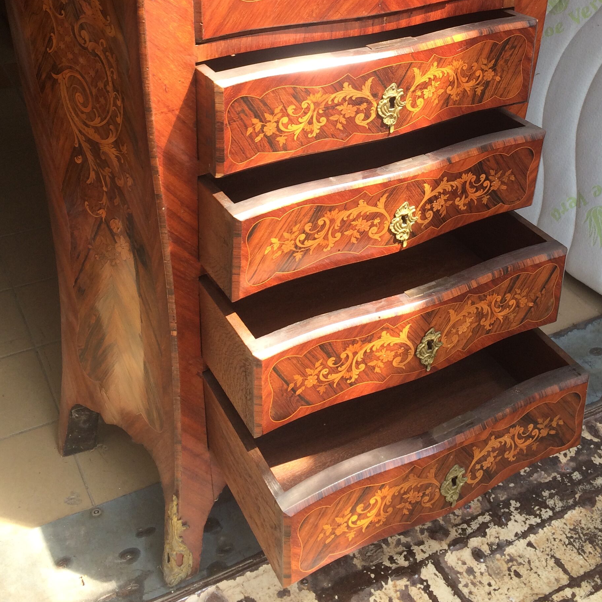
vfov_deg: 35.3
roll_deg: -1.5
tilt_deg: -24.0
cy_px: 96
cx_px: 362
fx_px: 905
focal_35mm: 46
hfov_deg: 36.7
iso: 32
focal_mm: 4.15
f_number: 2.2
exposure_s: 1/263
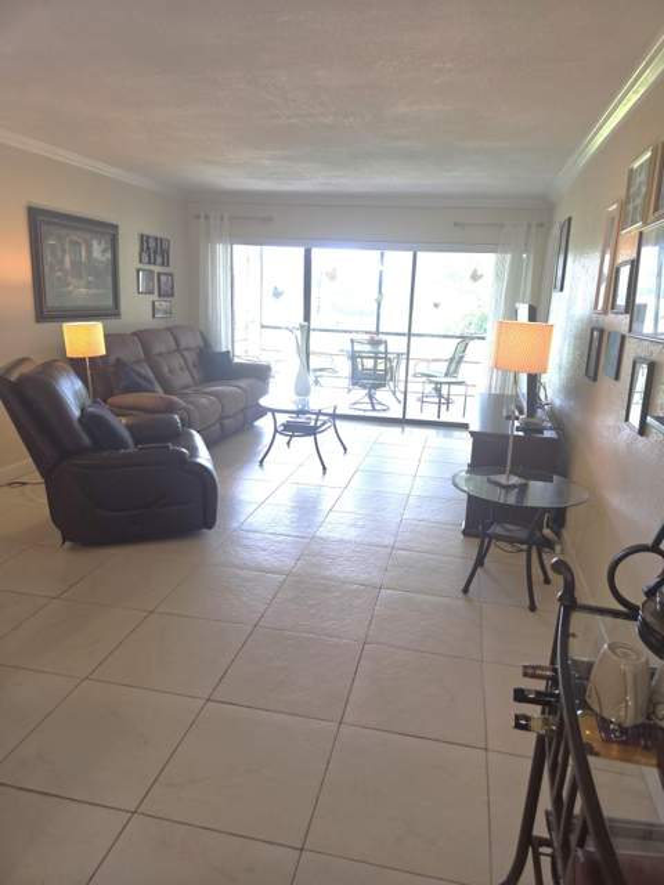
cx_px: 332
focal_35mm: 23
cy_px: 442
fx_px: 588
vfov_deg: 73.9
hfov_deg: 58.9
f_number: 1.8
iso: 40
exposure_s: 1/60
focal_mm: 5.4
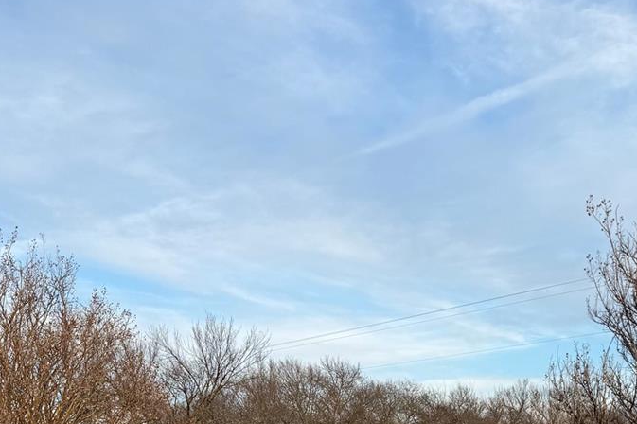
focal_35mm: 57
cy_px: 504
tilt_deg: +0.7
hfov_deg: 34.5
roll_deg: +0.8
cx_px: 175
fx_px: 1008
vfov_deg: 22.0
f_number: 1.78
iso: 80
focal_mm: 6.76
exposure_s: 1/1770
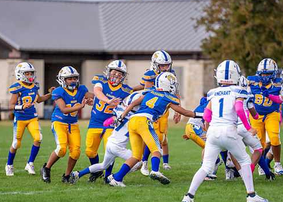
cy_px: 128
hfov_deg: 6.7
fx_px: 2402
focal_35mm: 299
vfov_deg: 4.8
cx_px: 130
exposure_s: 1/2000
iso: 500
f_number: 2.8
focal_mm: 200
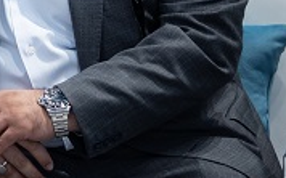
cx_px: -442
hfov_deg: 6.6
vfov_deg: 4.4
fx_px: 2337
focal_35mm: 300
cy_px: -8
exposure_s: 1/160
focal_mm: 50
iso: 320
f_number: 1.2
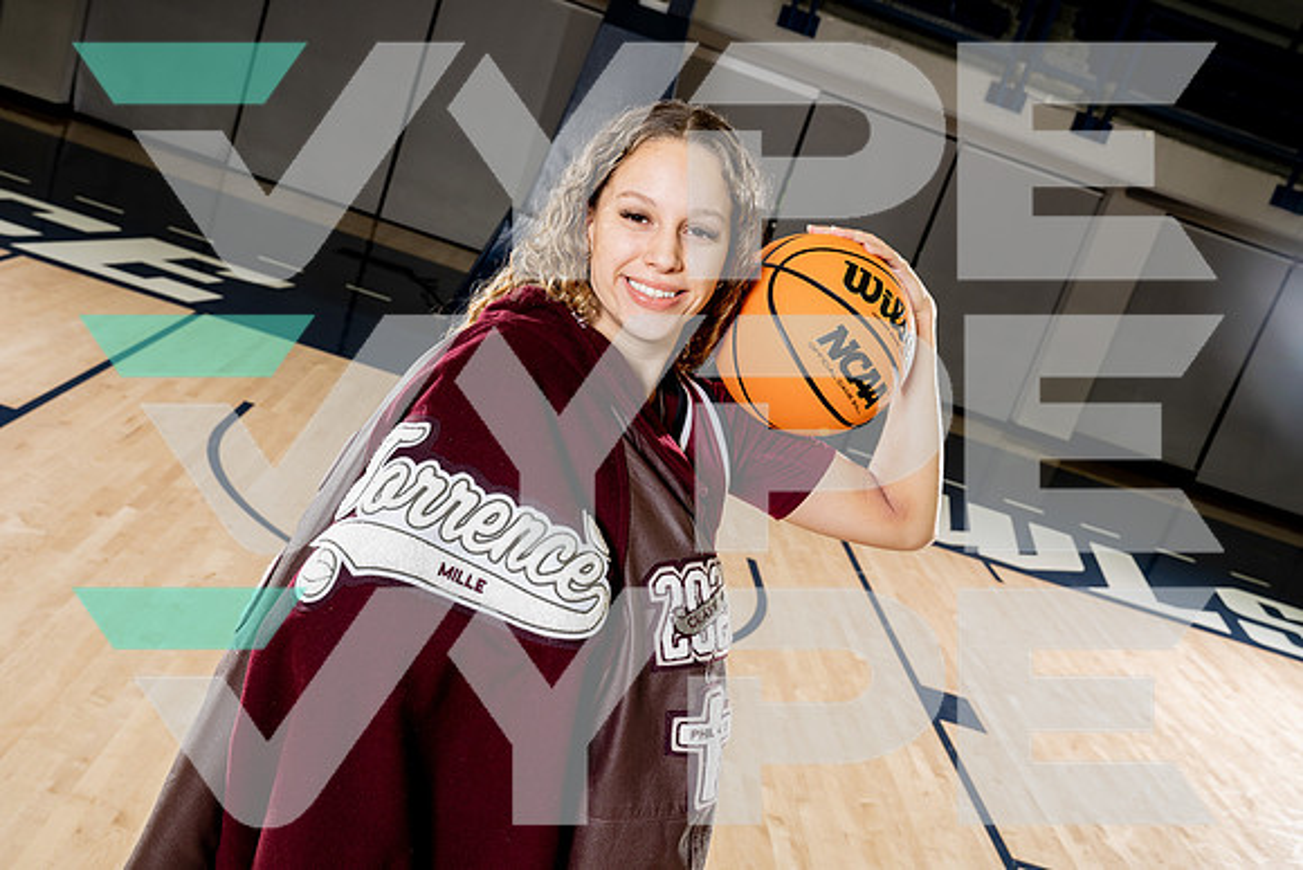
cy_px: 435
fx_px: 1267
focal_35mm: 35
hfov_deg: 54.4
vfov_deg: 37.9
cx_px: 652
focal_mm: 35
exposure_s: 1/250
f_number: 8
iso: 640
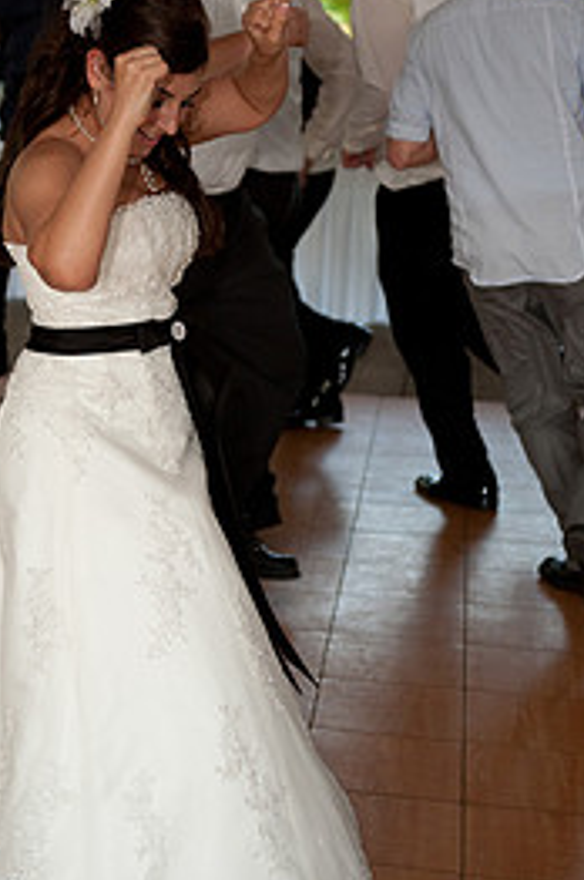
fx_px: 2098
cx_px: 180
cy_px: 386
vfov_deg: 23.7
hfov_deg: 15.8
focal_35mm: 86
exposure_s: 1/400
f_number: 2.8
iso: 1250
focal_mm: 50
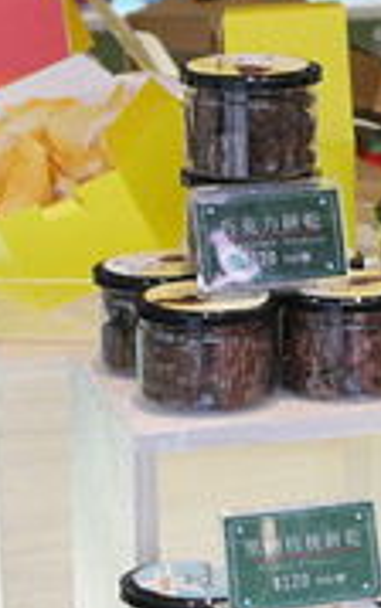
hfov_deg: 8.1
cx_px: 476
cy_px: 335
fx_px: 2656
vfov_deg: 13.1
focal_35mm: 160
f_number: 2.2
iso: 200
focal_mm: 15
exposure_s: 1/160
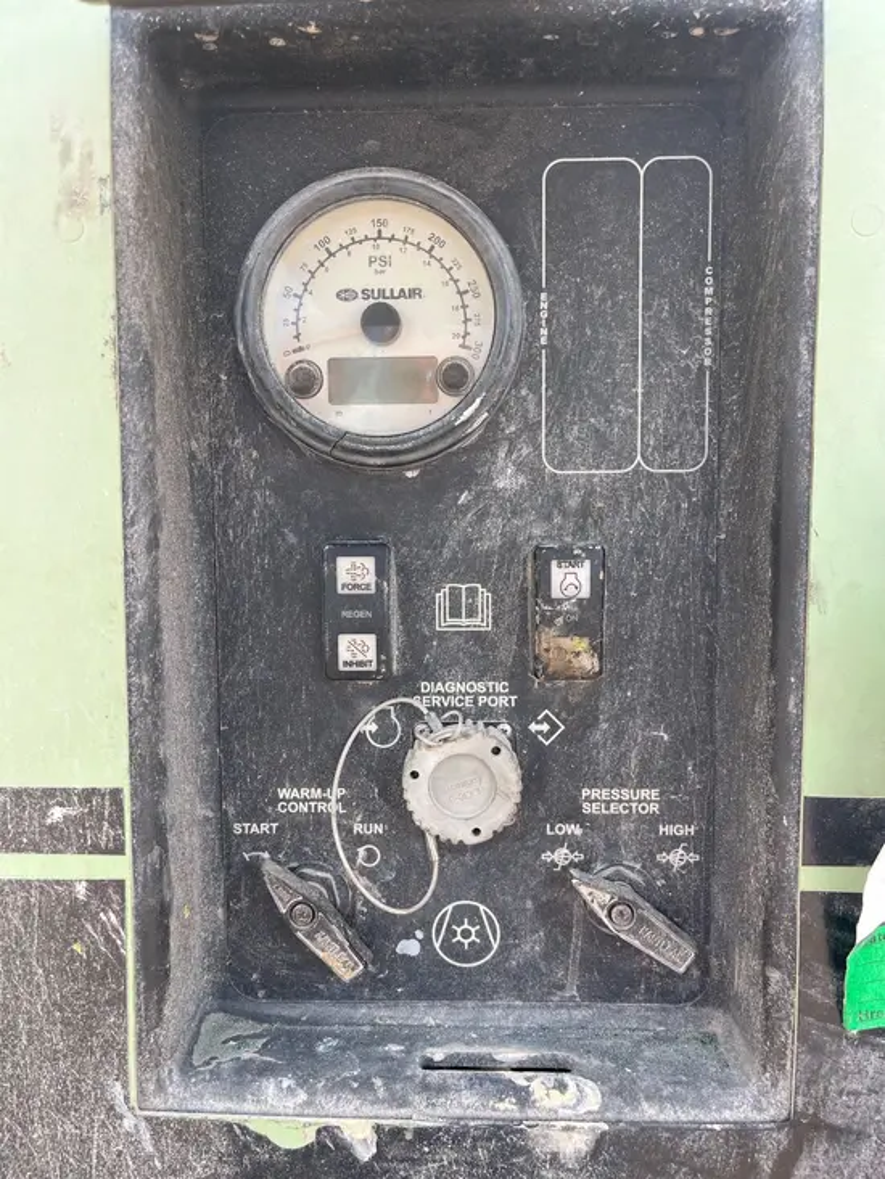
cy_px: 590
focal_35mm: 26
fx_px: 886
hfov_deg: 53.1
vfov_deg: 67.3
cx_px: 442
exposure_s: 1/428
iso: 50
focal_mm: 5.1
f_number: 1.6
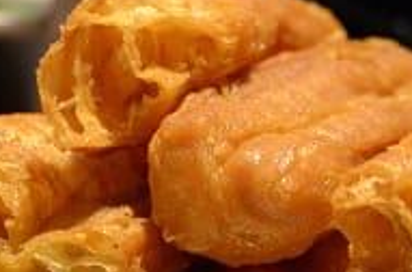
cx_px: 382
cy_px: 201
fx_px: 3268
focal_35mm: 286
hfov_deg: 7.2
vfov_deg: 4.8
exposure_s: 1/20
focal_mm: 65
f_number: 5
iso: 3200
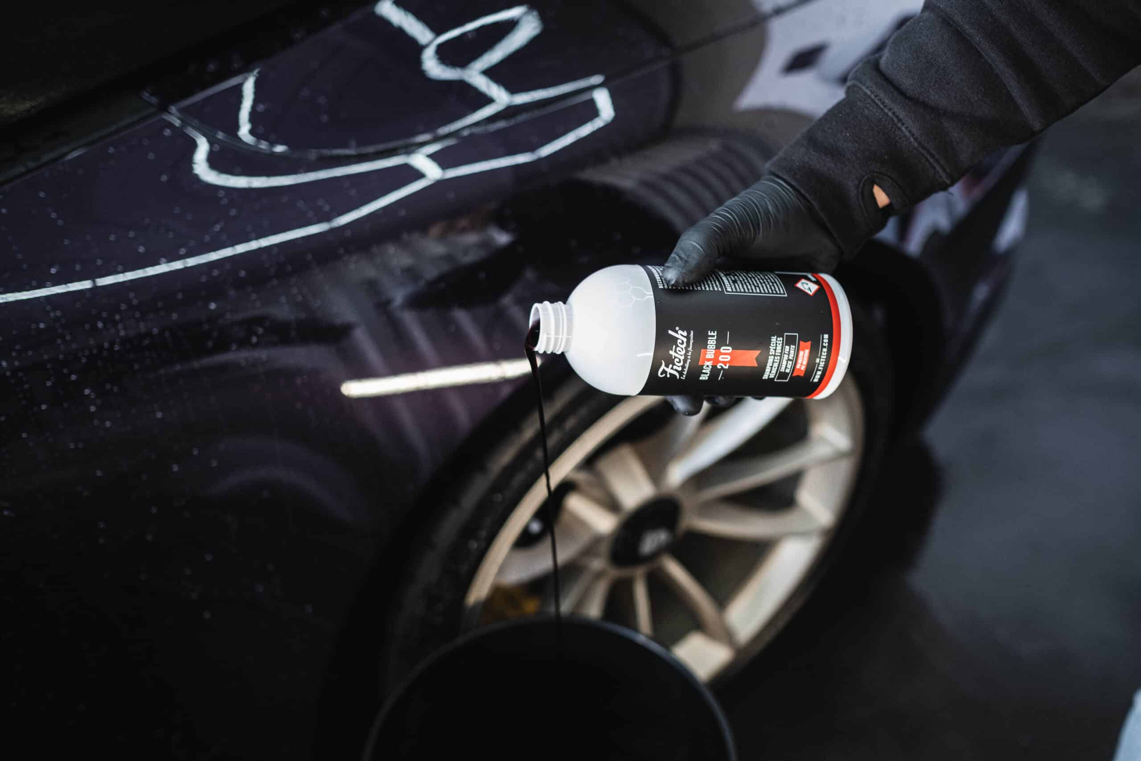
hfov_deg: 54.4
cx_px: 570
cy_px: 380
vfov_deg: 37.9
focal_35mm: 35
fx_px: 1109
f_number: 2
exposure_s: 1/160
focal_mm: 23
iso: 1000
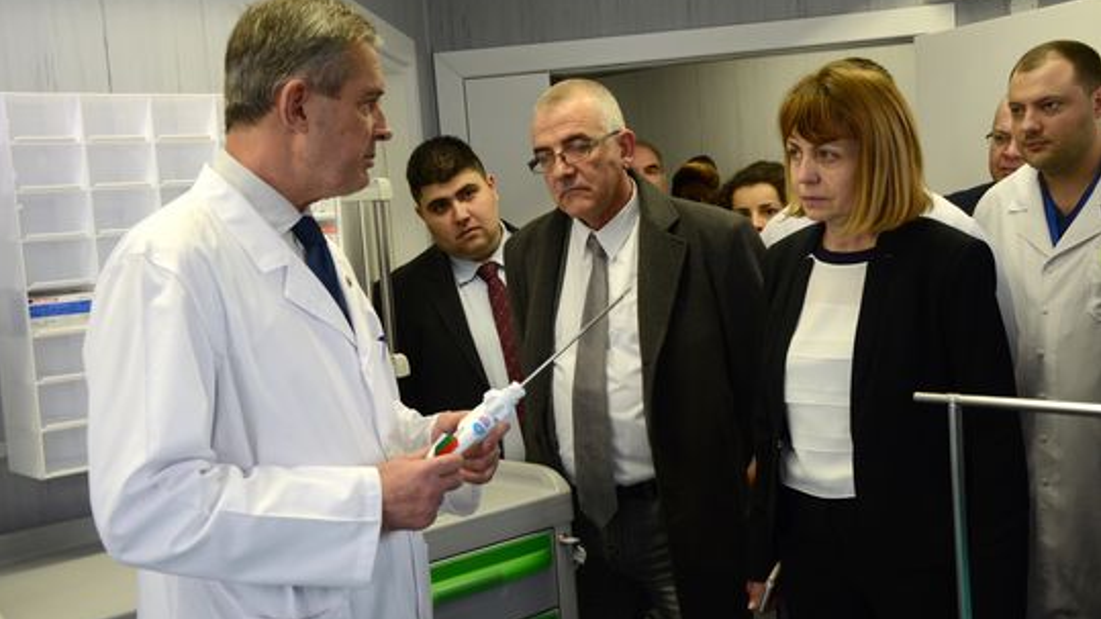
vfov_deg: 24.9
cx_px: 543
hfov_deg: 42.9
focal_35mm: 48
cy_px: 311
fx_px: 1401
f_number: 5
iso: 800
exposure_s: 1/100
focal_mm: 30
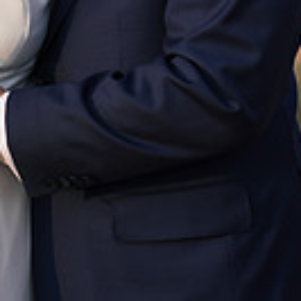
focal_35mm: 144
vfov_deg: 11.8
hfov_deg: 12.0
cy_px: -72
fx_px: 1417
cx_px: 32
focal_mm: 50
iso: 125
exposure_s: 1/1250
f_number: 2.8
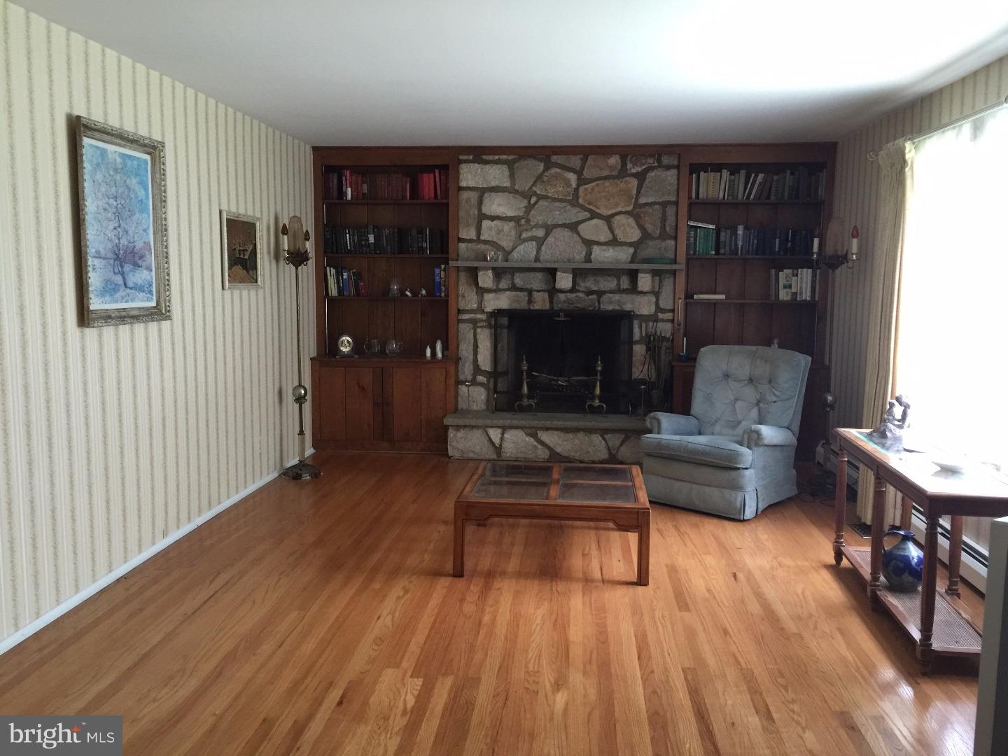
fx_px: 844
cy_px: 378
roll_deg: -2.1
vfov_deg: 48.2
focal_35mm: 29
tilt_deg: -6.9
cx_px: 504
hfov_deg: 61.7
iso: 125
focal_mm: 4.15
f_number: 2.2
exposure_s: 1/15
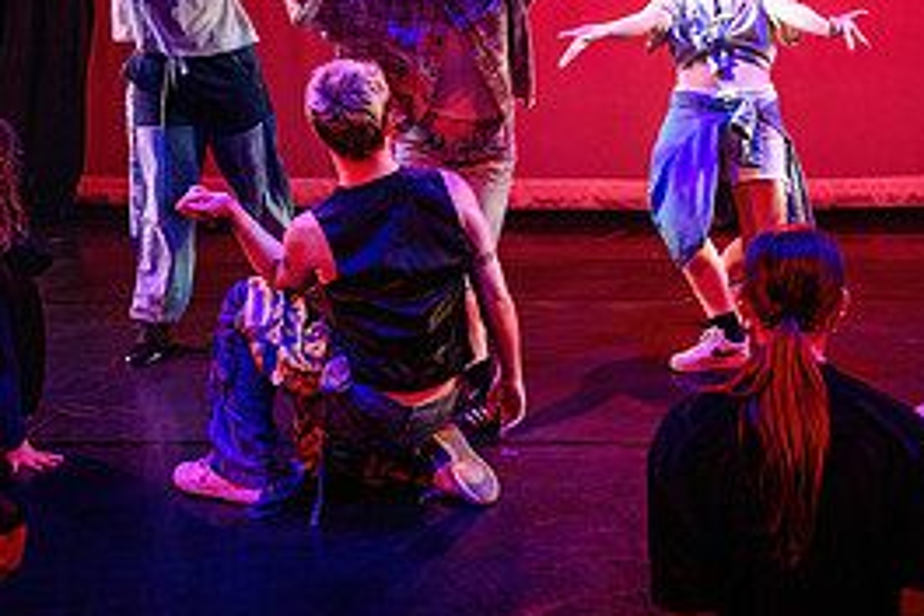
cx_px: 566
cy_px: 258
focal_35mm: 56
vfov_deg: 24.2
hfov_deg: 35.5
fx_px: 1437
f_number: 2.8
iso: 3200
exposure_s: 1/300
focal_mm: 24
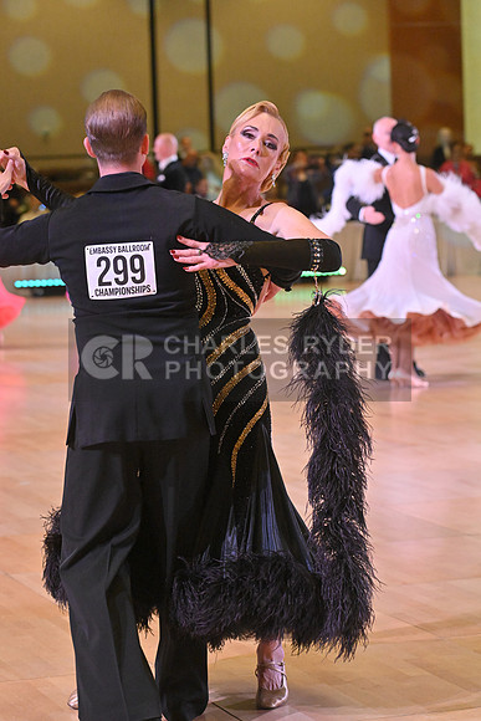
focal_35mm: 120
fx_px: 2403
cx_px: 240
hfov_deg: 11.4
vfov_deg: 17.1
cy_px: 360
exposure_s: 1/400
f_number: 5
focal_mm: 120
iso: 4000
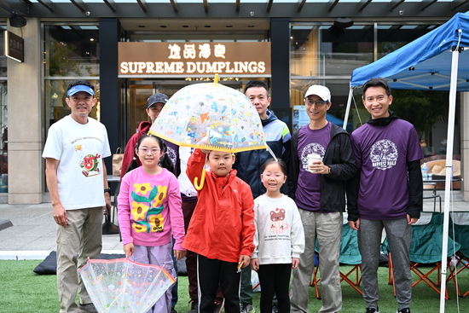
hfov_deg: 49.5
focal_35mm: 39
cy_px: 156
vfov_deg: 34.2
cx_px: 234
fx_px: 508
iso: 1600
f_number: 4
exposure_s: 1/320
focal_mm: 39
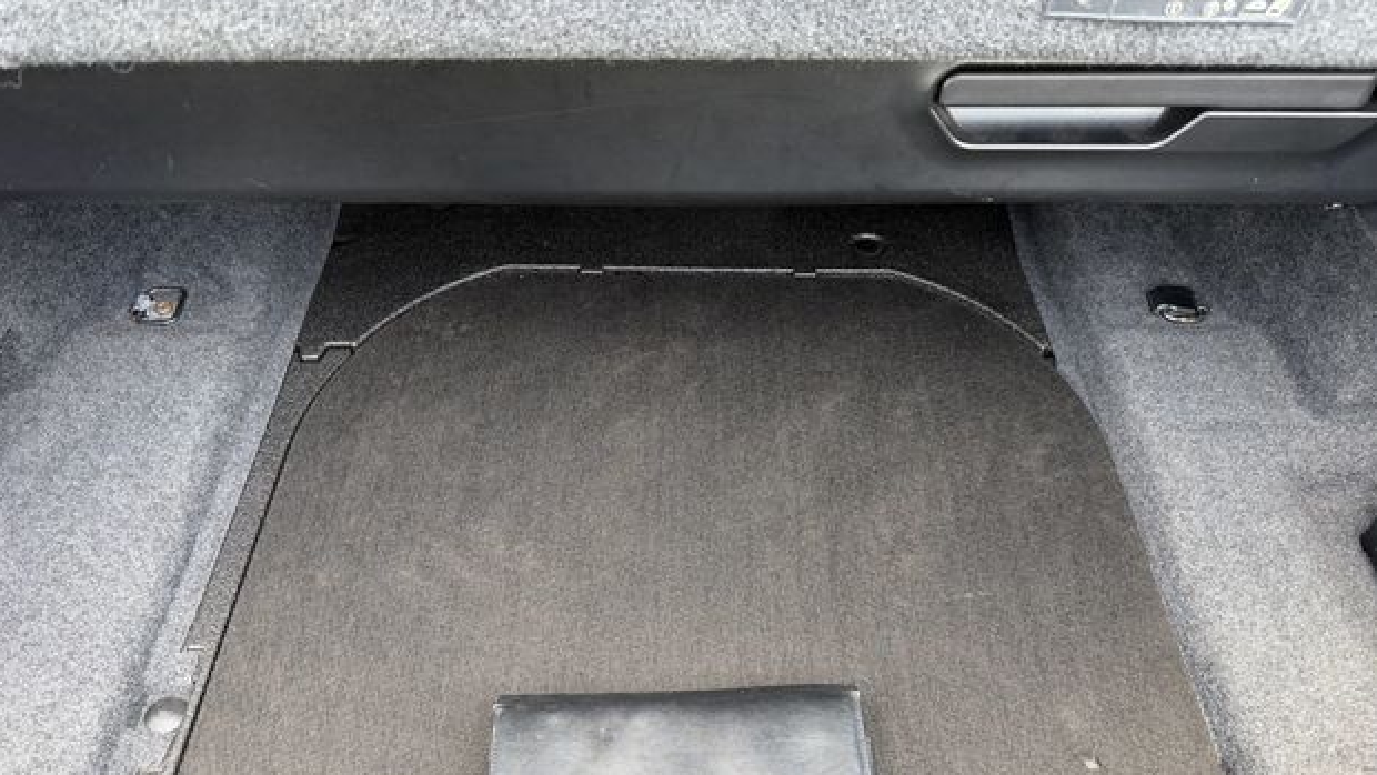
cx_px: 697
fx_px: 986
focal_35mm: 27
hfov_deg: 69.8
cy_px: 515
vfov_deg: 42.4
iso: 100
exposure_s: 1/121
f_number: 1.78
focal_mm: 6.76
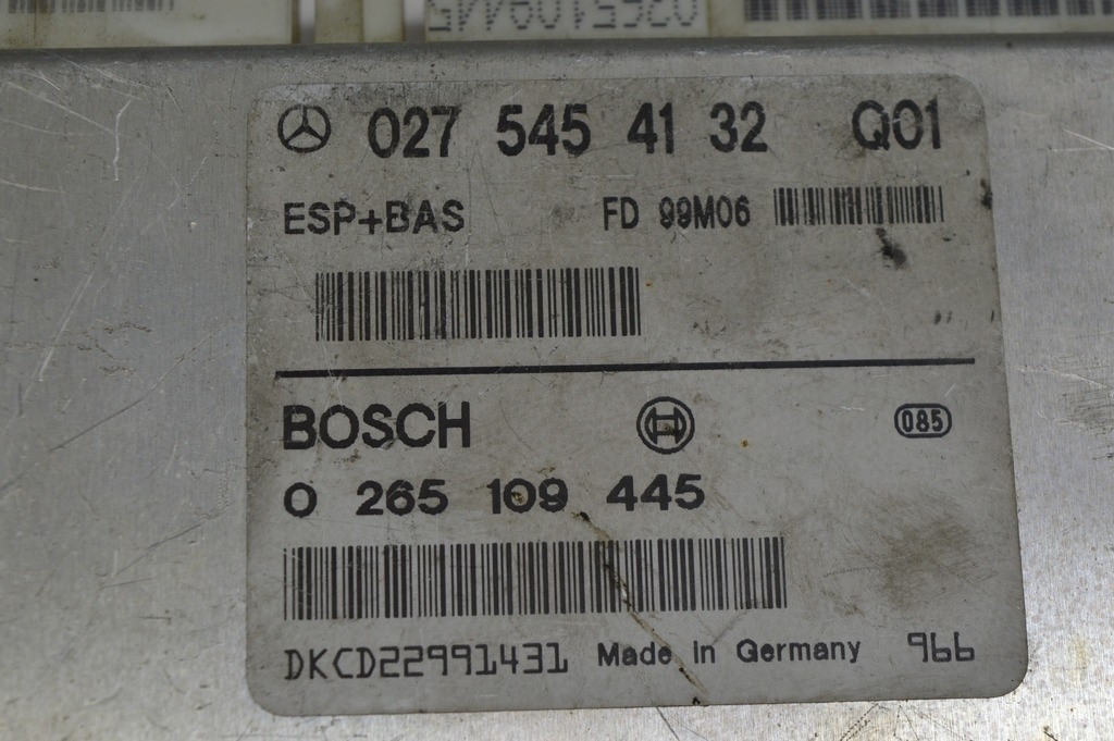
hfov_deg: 24.6
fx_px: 2551
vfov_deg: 16.5
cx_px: 557
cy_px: 370
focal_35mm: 82
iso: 400
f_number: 8
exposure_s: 1/100
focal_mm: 55
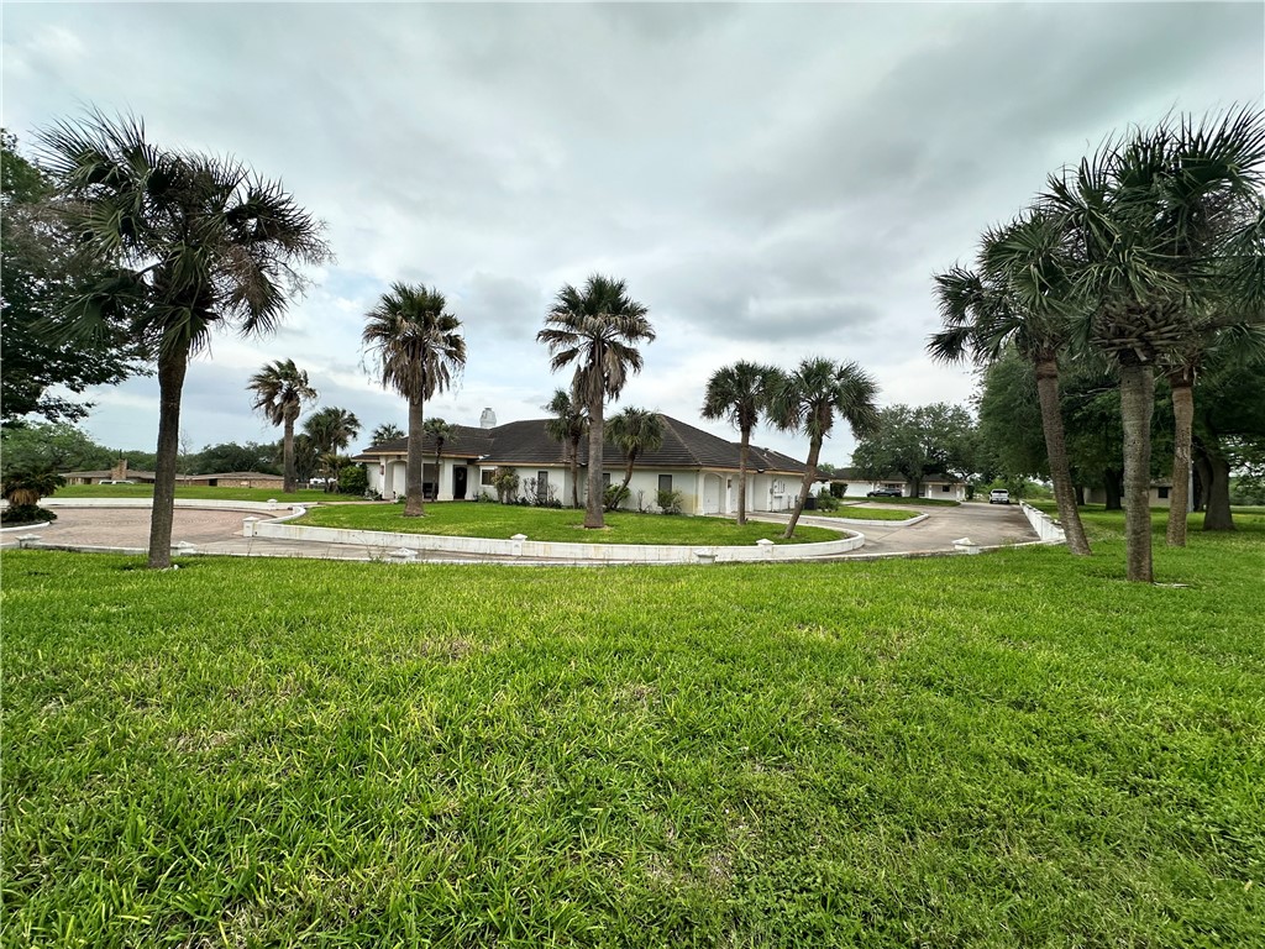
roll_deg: -2.3
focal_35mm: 14
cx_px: 632
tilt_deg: +0.1
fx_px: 512
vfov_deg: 85.7
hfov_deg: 102.1
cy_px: 474
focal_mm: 2.22
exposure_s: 1/868
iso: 40
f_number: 2.2
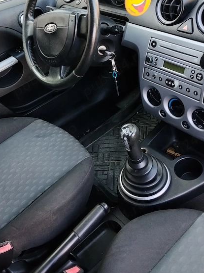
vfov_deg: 44.1
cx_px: 79
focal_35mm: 42
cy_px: 89
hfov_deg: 34.2
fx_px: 330
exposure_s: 1/50
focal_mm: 4.22
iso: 100
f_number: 1.8
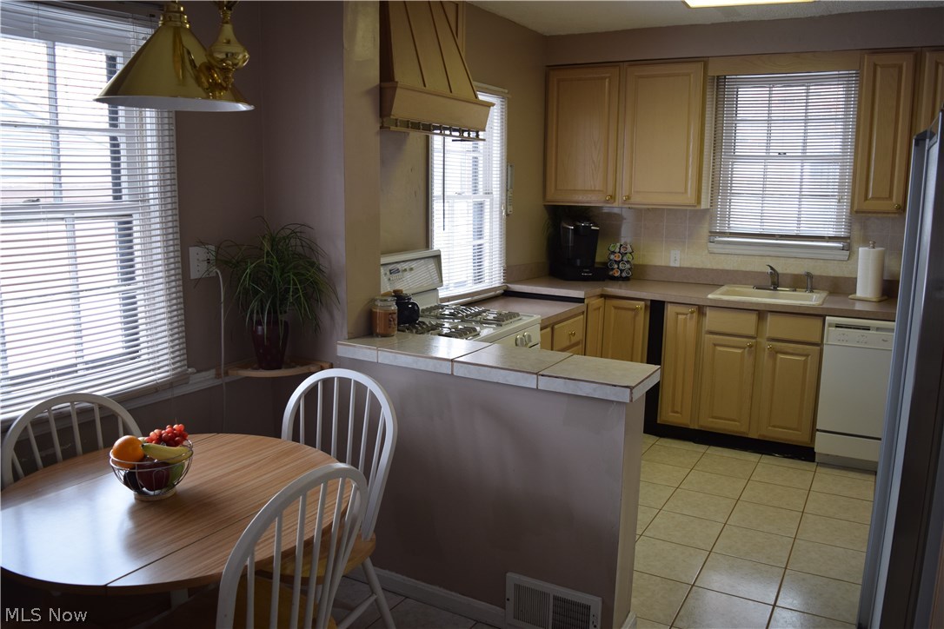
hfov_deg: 67.4
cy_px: 314
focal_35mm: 27
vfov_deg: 47.9
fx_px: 708
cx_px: 472
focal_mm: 18
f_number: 4
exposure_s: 1/60
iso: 450
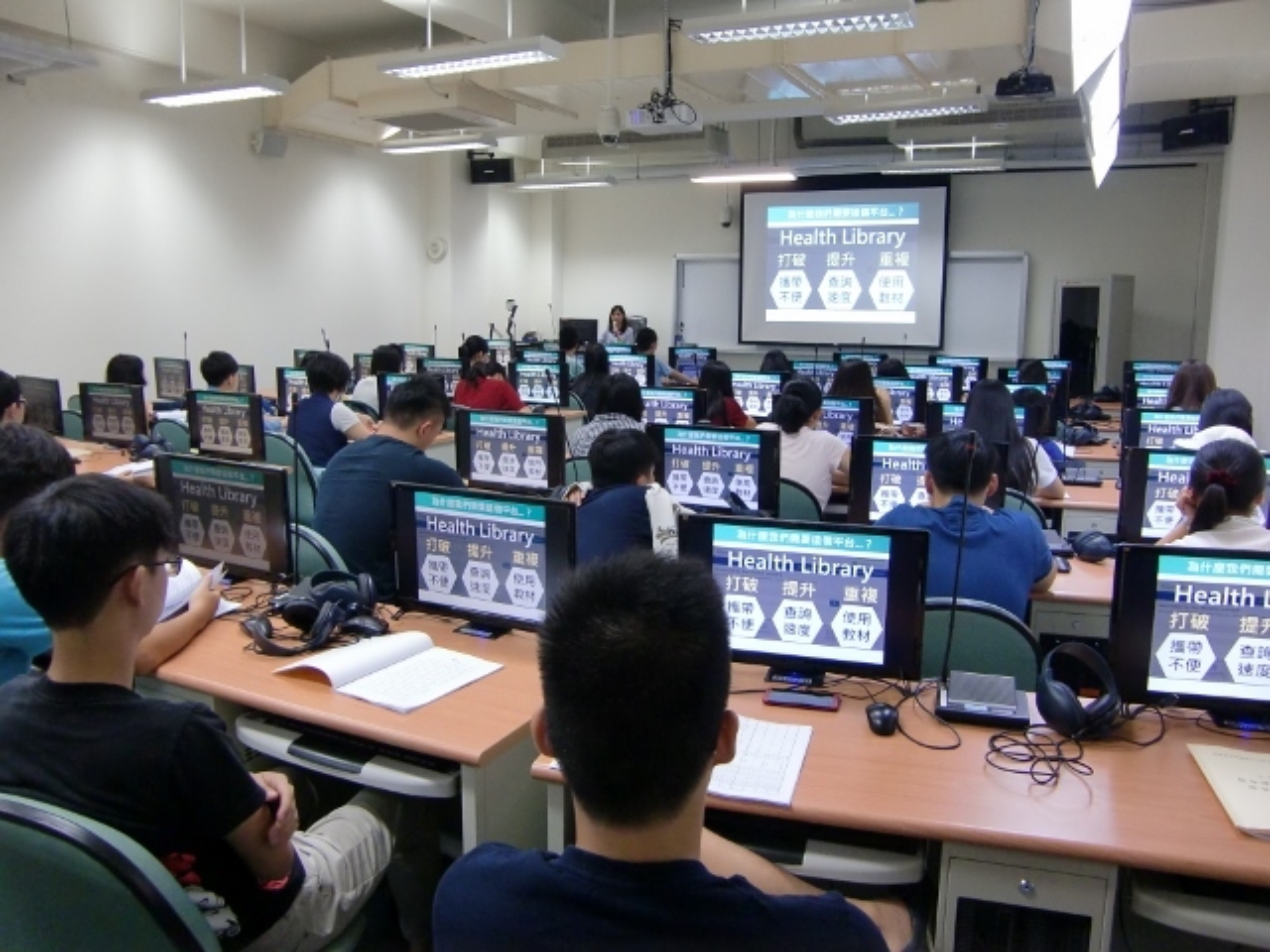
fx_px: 1027
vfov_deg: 49.7
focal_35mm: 28
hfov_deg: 63.4
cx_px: 635
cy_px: 476
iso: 250
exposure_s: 1/60
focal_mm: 4.9
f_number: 2.6
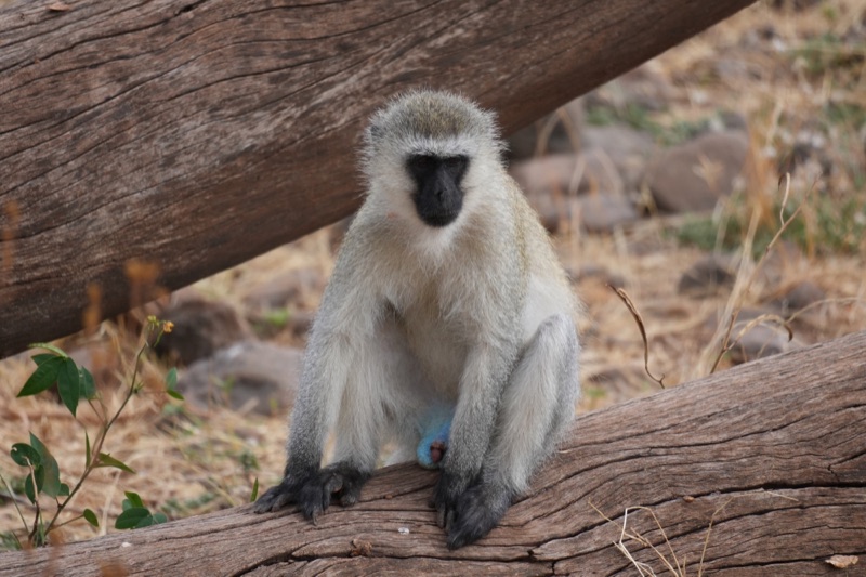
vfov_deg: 2.6
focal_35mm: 525
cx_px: 433
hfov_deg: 3.9
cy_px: 288
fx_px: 12626
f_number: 6.3
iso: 500
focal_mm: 350
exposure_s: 1/500
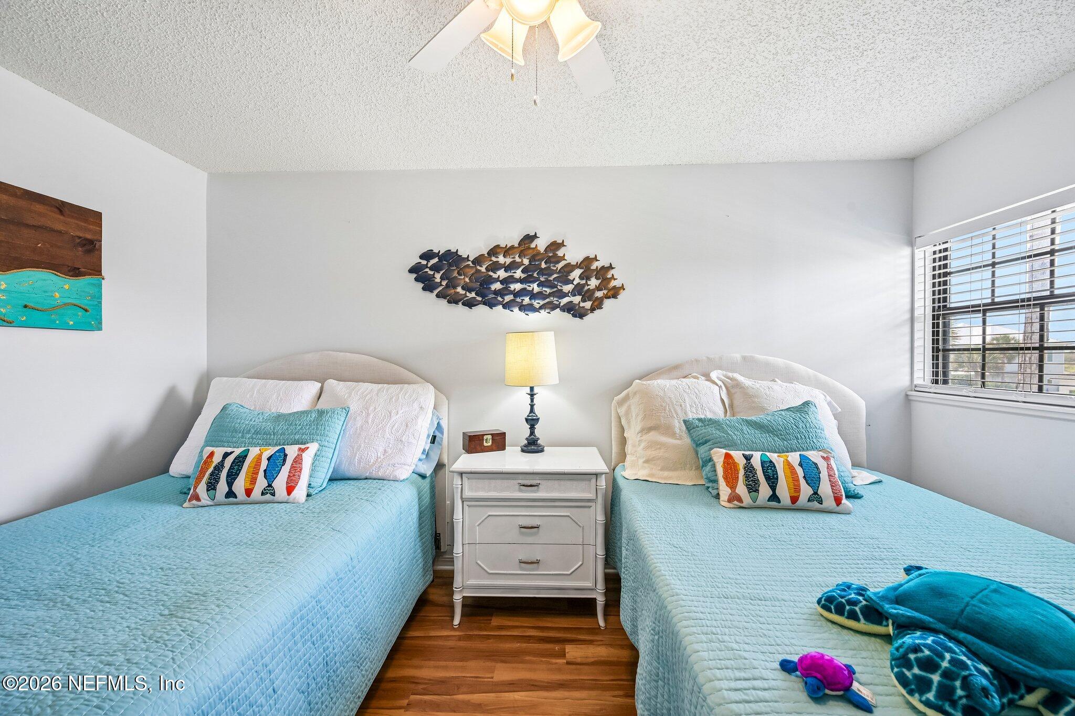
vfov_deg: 81.2
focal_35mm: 14
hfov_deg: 104.3
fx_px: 418
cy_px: 358
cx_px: 538
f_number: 8
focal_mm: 14
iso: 220
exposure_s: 1/15
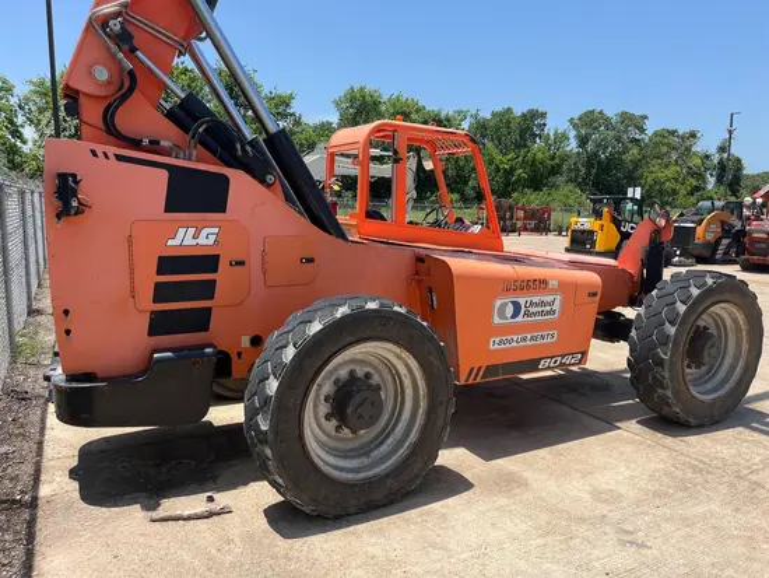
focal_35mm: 26
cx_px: 384
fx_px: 578
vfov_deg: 53.1
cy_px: 289
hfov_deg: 67.3
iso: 50
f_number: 1.6
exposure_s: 1/2463
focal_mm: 5.1
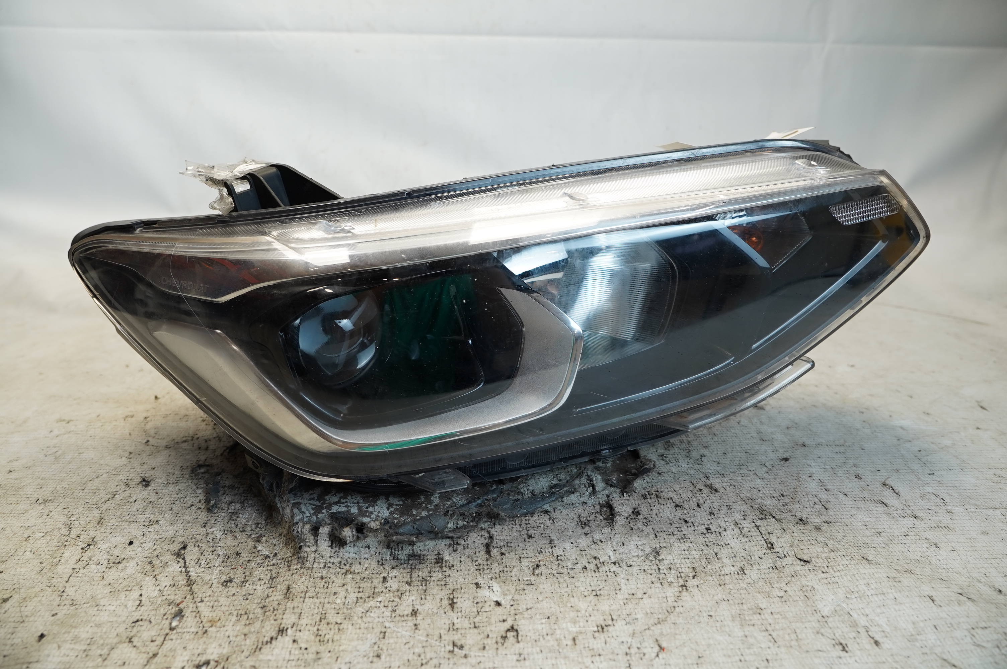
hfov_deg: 73.8
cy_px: 334
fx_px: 671
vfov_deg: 53.0
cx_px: 504
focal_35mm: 24
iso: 200
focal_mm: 16
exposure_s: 1/60
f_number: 4
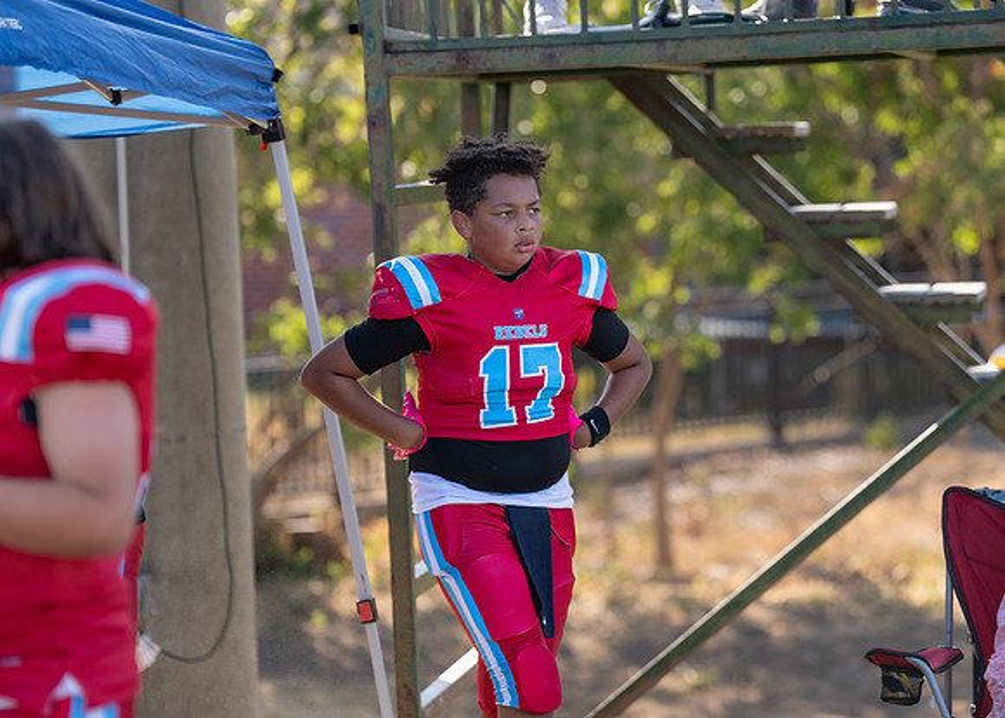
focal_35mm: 157
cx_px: 540
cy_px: 359
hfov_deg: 12.8
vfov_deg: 9.2
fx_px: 4471
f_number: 3.2
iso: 125
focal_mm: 143
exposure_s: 1/500
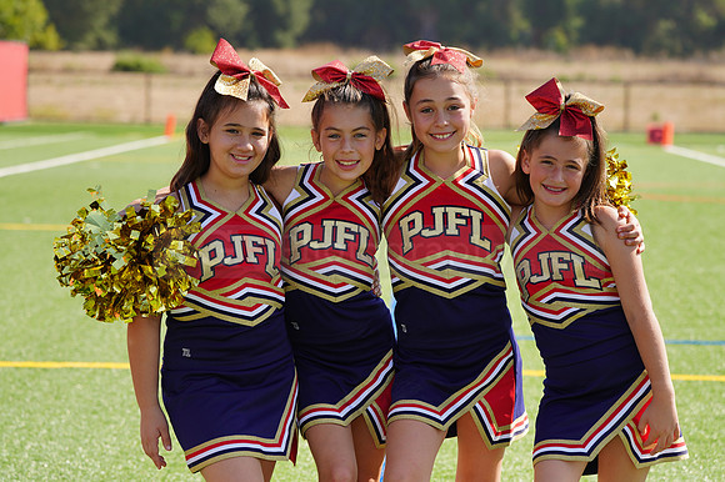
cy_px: 241
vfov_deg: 8.7
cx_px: 362
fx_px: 3180
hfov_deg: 13.0
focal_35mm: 158
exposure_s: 1/250
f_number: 6.3
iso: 100
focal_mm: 158
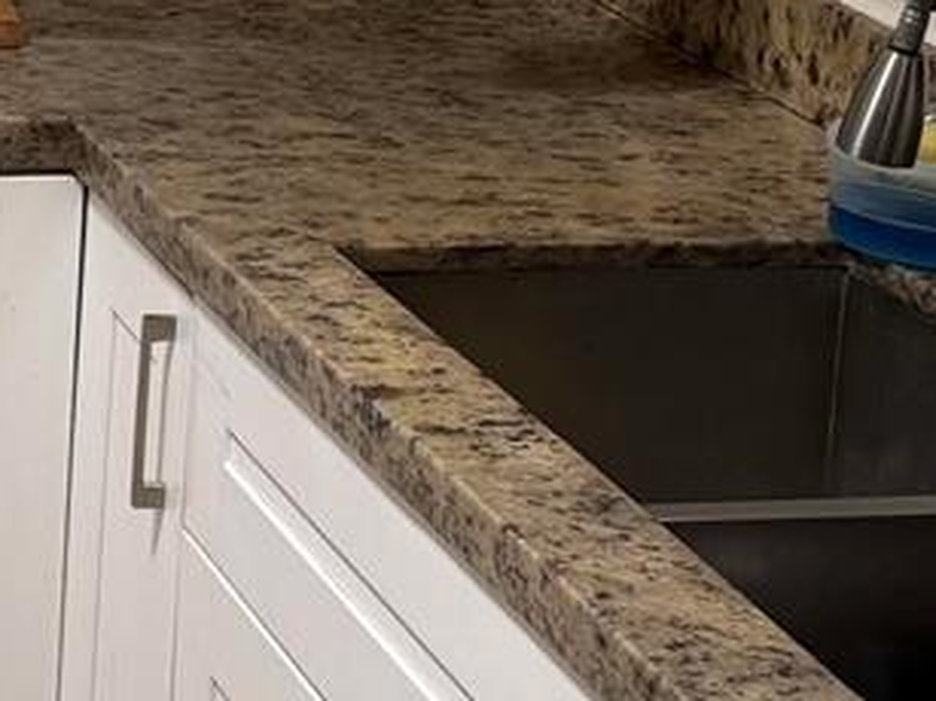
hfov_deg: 14.9
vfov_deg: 11.5
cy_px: -250
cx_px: -351
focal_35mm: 125
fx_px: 3379
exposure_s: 1/60
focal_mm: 6.76
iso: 200
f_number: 1.78
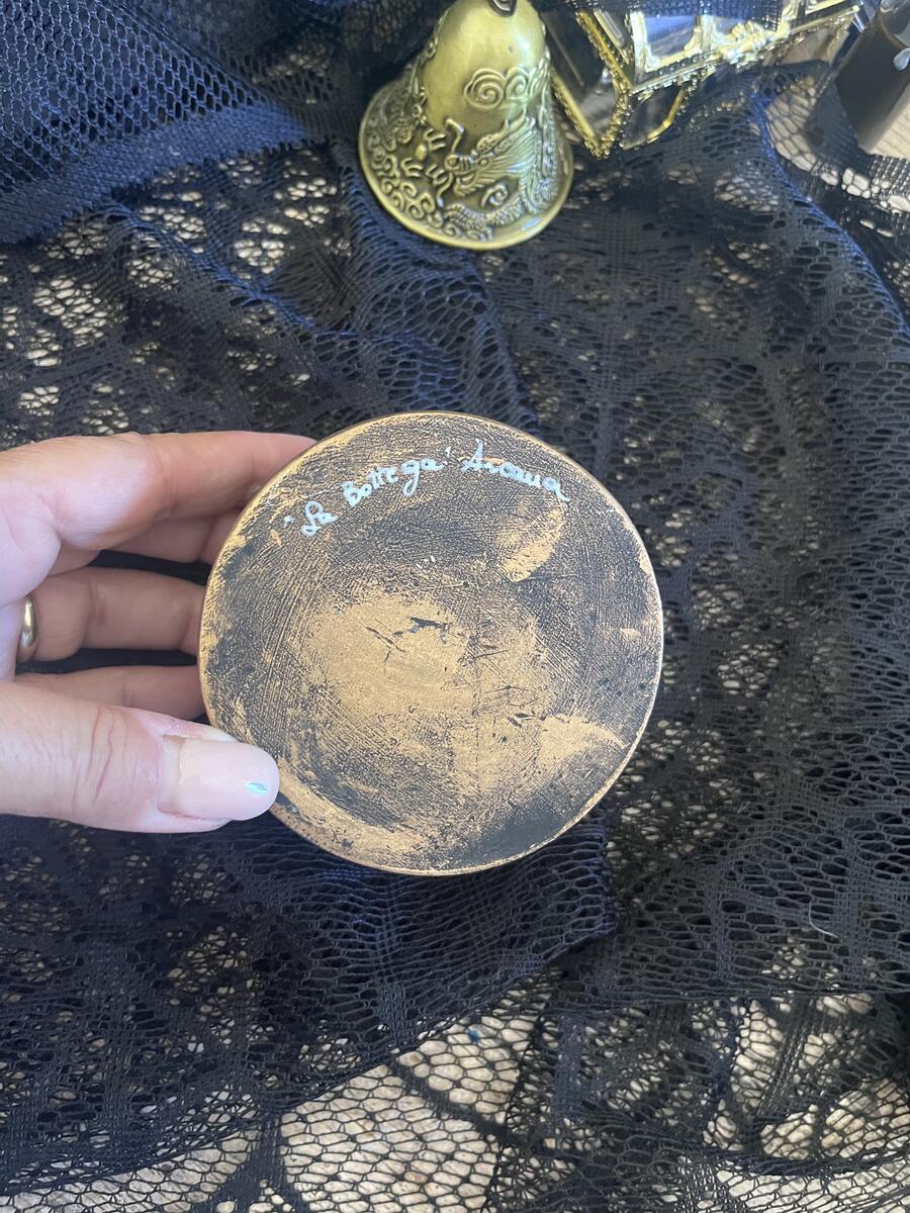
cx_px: 455
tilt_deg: -76.1
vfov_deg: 67.3
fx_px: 911
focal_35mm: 26
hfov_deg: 53.1
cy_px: 606
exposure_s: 1/33
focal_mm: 5.1
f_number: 1.6
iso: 400
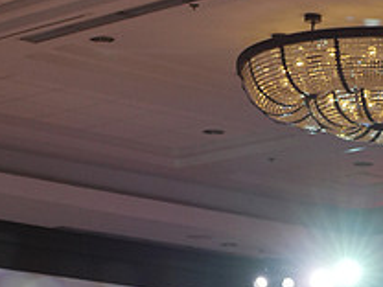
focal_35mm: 188
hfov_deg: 10.5
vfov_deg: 7.7
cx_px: 273
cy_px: 476
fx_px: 2080
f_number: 5
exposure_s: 1/400
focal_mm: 70
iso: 2000
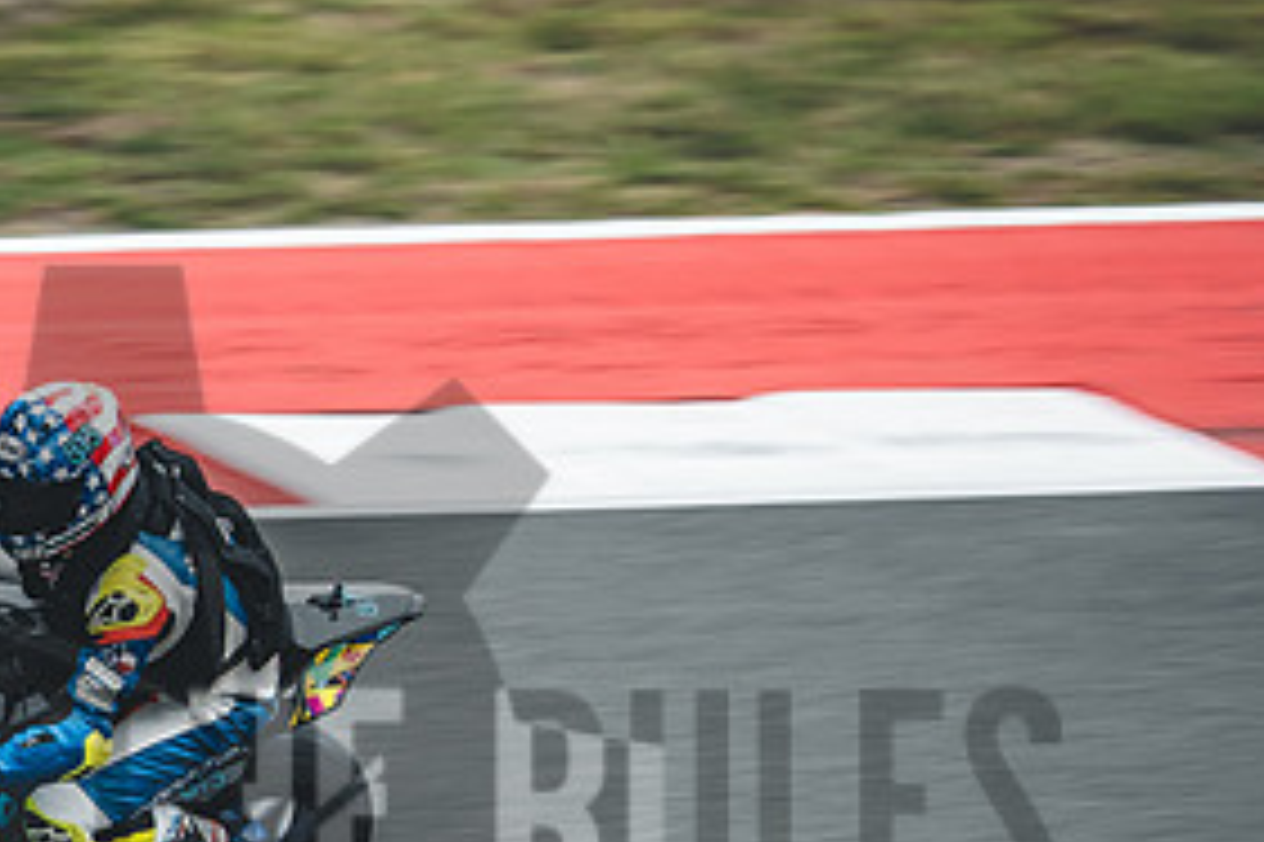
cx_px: 112
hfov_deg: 2.8
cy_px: 817
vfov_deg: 1.9
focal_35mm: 742
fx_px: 26036
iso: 400
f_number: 2
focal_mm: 200
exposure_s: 1/400
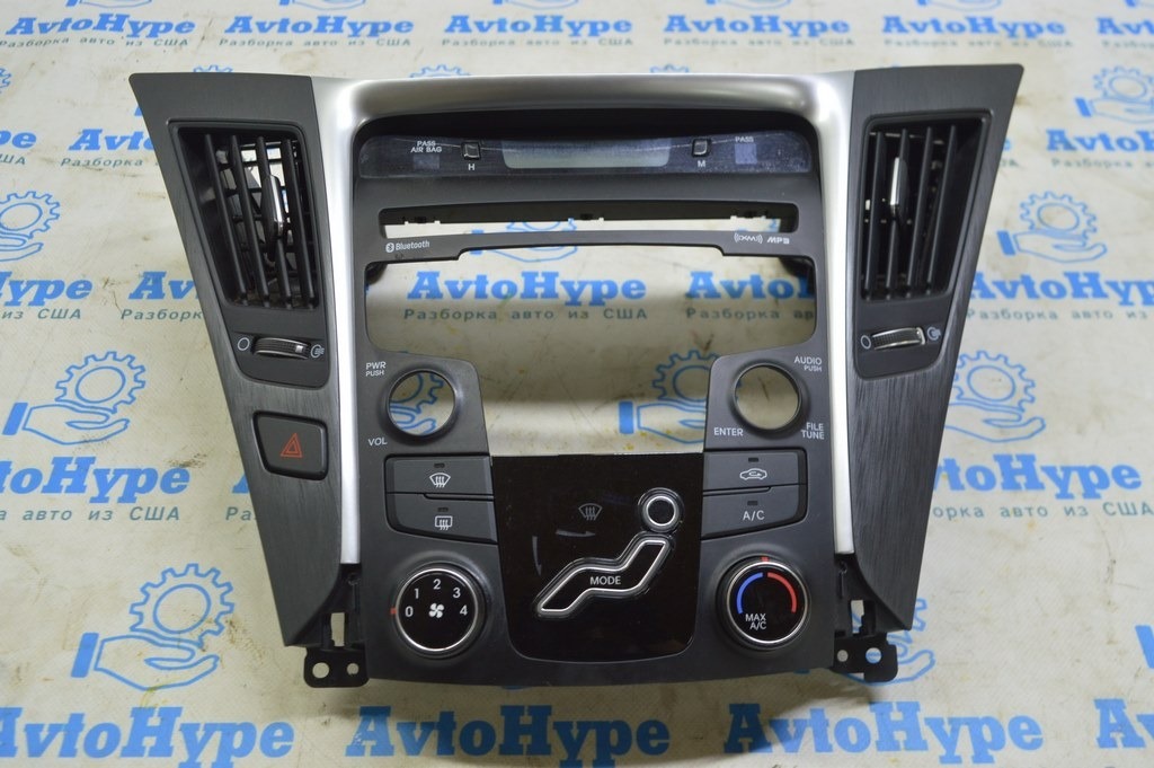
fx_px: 1153
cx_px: 577
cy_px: 384
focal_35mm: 36
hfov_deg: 53.2
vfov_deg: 36.8
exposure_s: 1/20
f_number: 5.6
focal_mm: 24
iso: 400
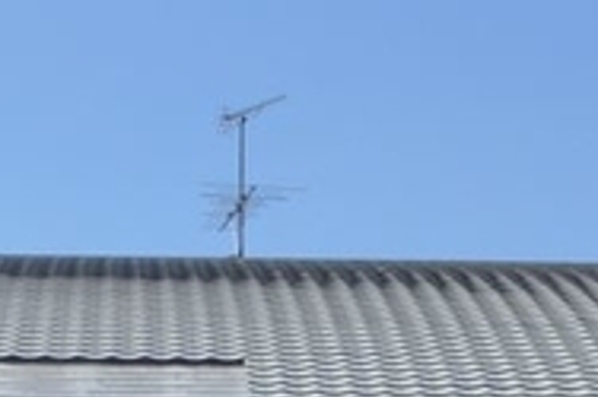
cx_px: 153
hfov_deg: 11.9
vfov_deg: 7.7
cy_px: 715
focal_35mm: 172
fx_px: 2855
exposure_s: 1/500
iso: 400
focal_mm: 18
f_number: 11
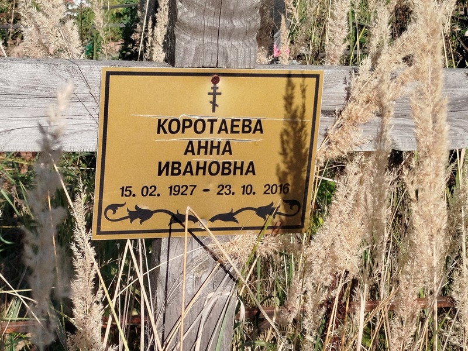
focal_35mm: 29
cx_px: 234
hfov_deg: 61.7
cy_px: 176
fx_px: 392
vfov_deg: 48.2
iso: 50
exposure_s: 1/618
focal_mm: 5.31
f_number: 1.7
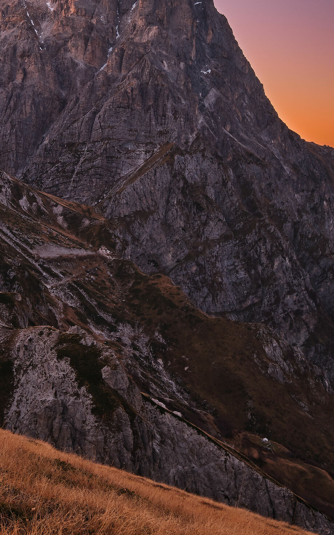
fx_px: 728
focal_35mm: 50
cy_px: 176
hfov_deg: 25.5
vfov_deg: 39.8
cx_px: 78
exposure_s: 1.3
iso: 200
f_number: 11
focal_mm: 20
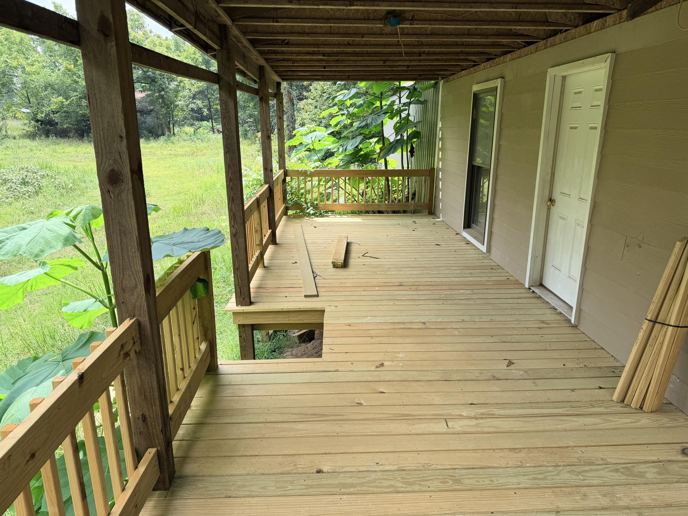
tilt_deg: -14.2
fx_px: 477
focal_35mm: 24
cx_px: 344
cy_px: 258
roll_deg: +0.0
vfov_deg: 56.8
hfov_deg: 71.6
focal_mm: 6.76
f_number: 1.78
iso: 80
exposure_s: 1/1075
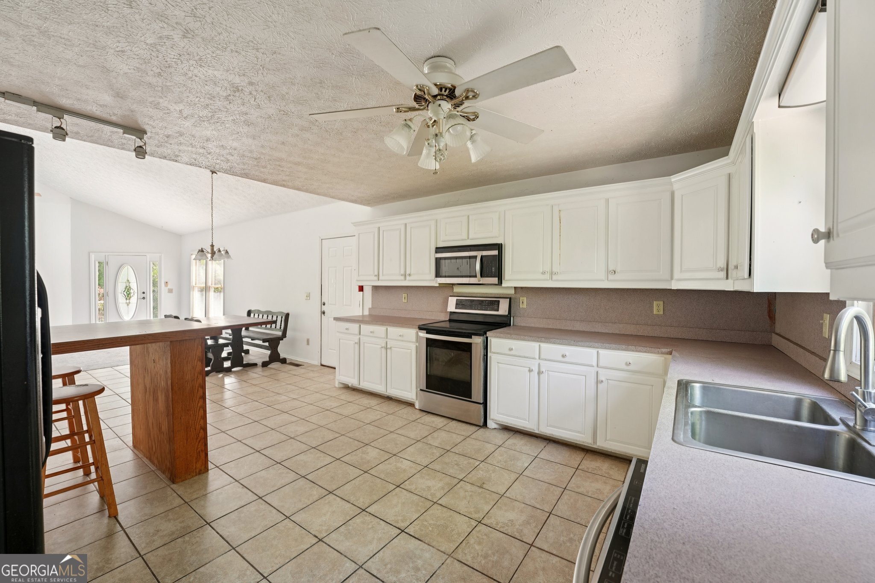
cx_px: 438
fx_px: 340
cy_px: 292
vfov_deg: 81.2
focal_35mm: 14
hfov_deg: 104.3
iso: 320
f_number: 8
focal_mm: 14
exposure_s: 1/10
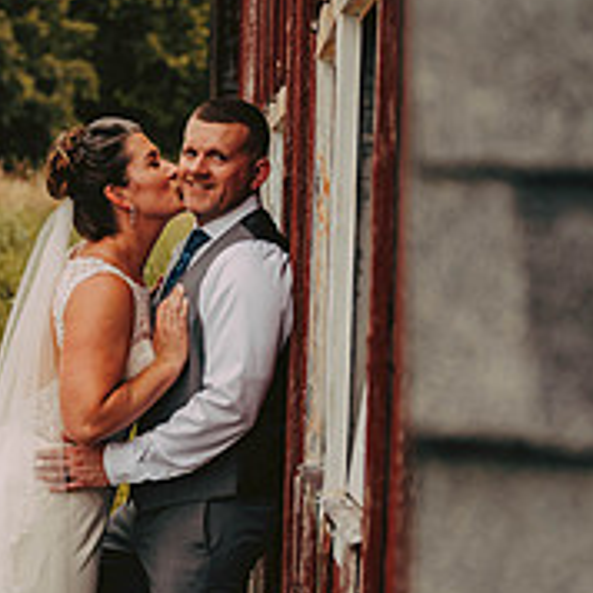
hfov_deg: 15.5
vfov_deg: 15.5
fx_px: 2171
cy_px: 376
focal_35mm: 112
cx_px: 203
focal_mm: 52
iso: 250
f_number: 2.8
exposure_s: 1/800
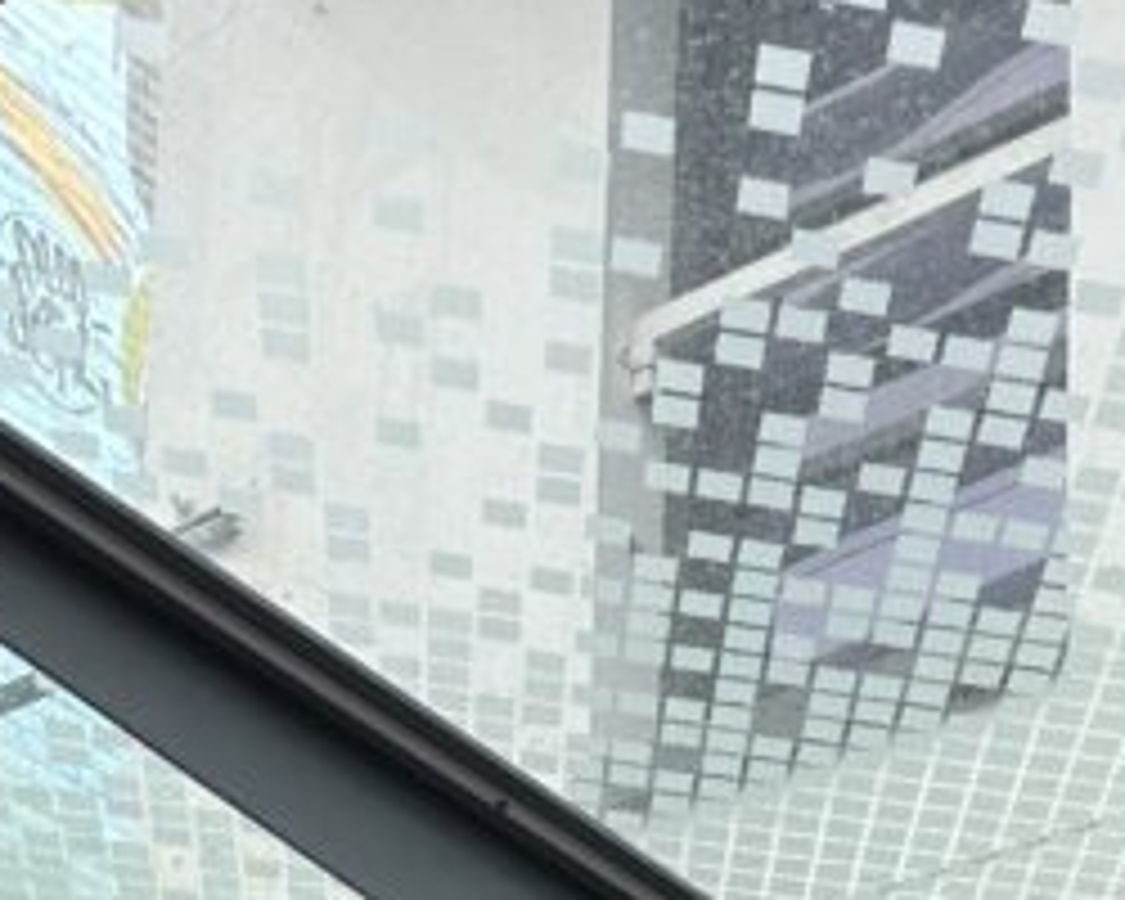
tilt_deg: +8.2
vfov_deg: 12.6
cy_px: 2133
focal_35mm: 96
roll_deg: -2.8
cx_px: 1156
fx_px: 3196
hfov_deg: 19.3
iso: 80
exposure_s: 1/454
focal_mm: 6.86
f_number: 1.78
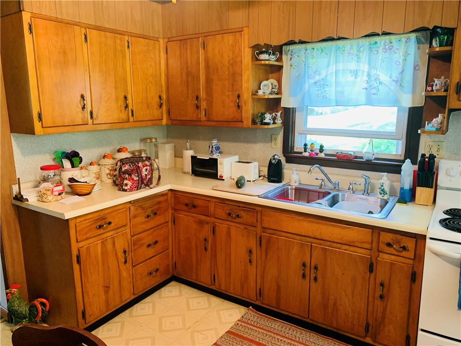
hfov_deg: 67.3
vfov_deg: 53.1
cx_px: 230
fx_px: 346
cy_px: 173
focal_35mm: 26
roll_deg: -0.8
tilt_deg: -10.1
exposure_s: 1/60
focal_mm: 4.25
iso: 250
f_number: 1.8
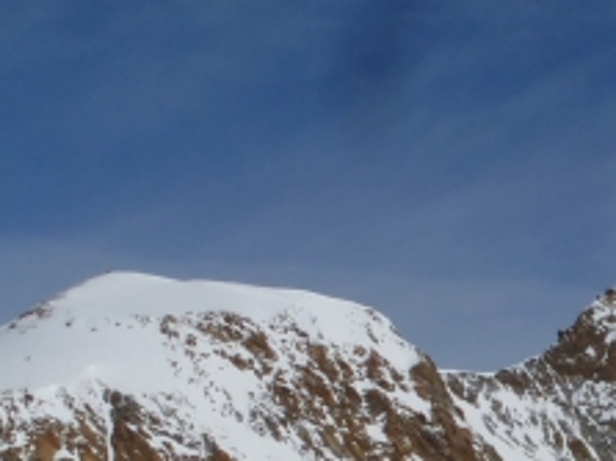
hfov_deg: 19.2
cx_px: 983
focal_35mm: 86
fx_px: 1530
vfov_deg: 15.0
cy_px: 820
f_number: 4.5
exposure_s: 1/2000
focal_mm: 4.3
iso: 100
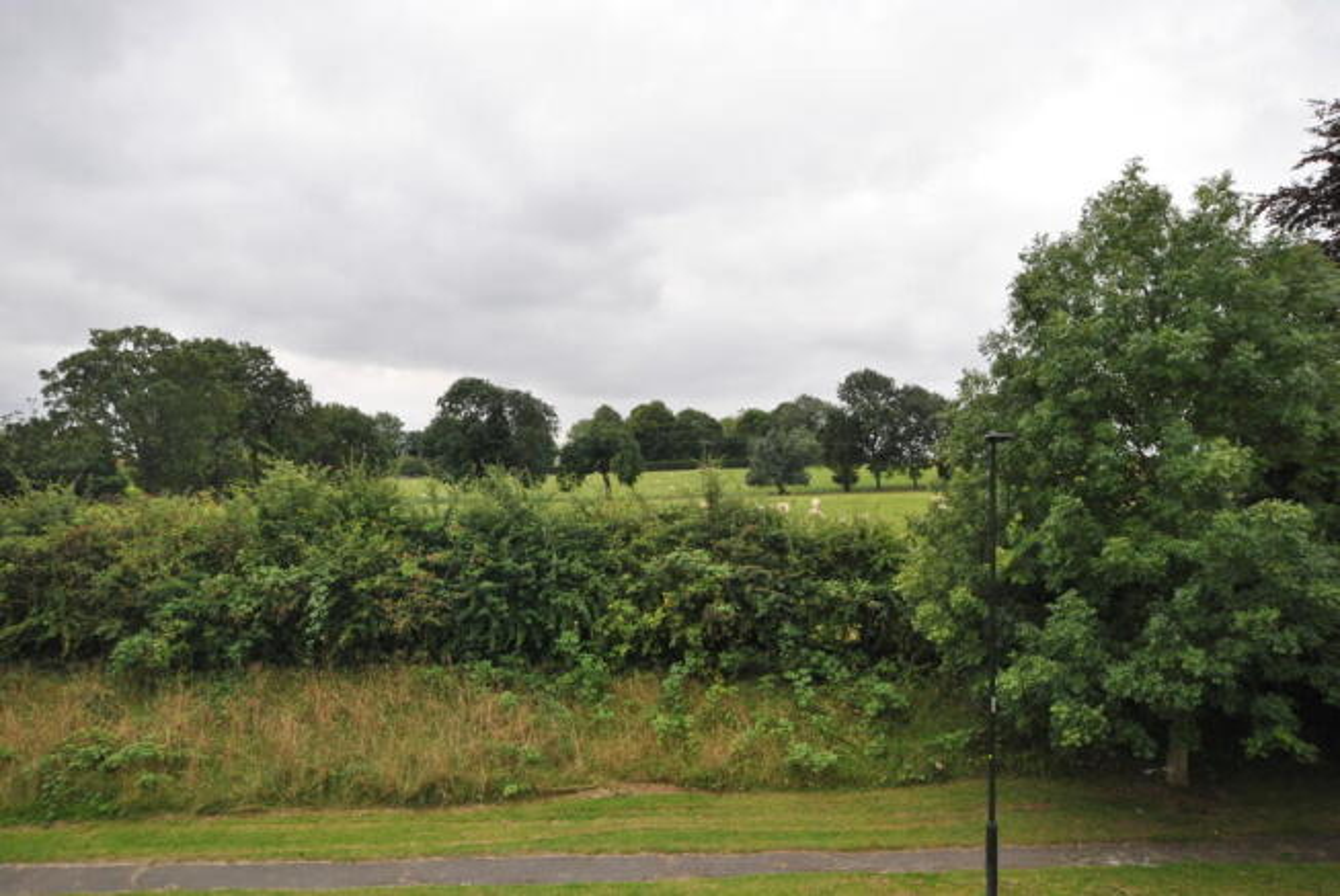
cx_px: 670
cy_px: 448
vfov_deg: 43.7
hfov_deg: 61.9
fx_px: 1118
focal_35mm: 30
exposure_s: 1/80
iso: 400
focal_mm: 20
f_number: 11
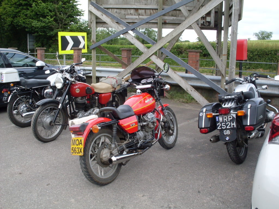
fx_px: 306
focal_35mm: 38
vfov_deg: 37.7
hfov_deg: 49.0
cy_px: 104
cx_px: 140
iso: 80
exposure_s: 1/90
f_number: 8.4
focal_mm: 6.3
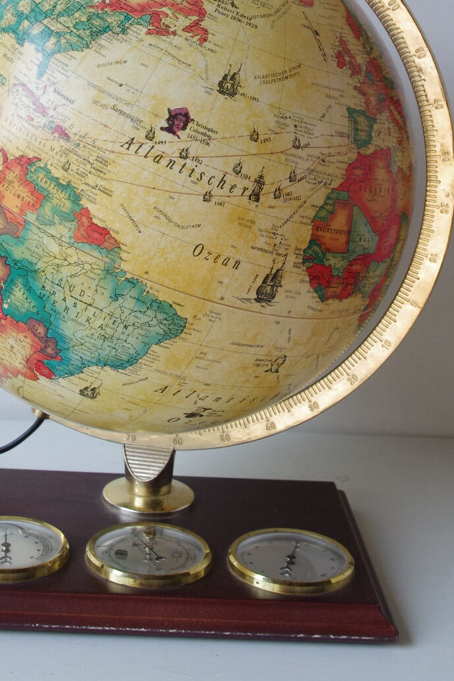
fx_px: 1325
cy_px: 129
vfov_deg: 28.2
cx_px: 169
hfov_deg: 19.4
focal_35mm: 70
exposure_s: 1/200
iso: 800
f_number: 8
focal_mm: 28.13
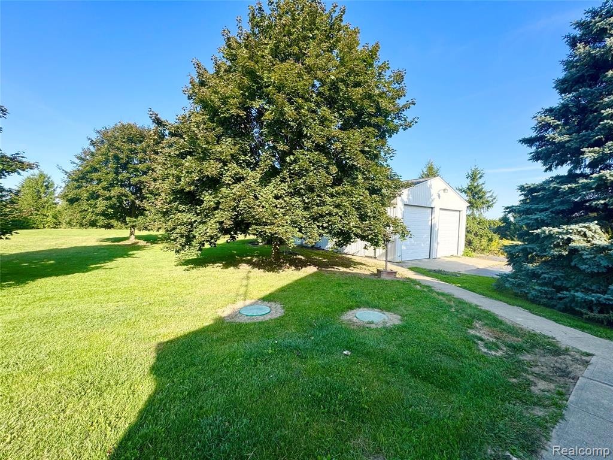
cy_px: 230
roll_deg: -0.5
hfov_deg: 102.1
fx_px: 248
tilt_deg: -2.1
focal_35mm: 14
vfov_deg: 85.7
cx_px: 306
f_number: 2.2
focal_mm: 2.22
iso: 40
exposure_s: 1/615
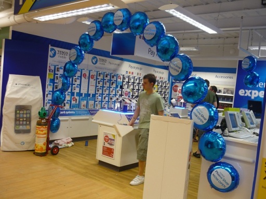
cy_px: 100
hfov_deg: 55.4
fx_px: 254
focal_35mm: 33
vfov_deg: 42.9
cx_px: 133
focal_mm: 5.5
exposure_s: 1/60
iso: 100
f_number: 2.8
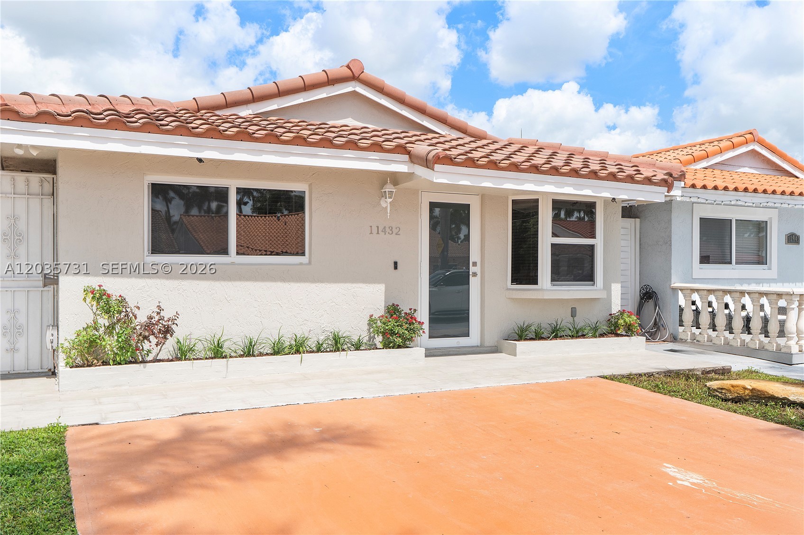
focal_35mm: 31
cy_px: 268
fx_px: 692
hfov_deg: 60.3
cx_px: 402
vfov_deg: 42.3
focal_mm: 31
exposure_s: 1/1600
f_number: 9
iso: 500
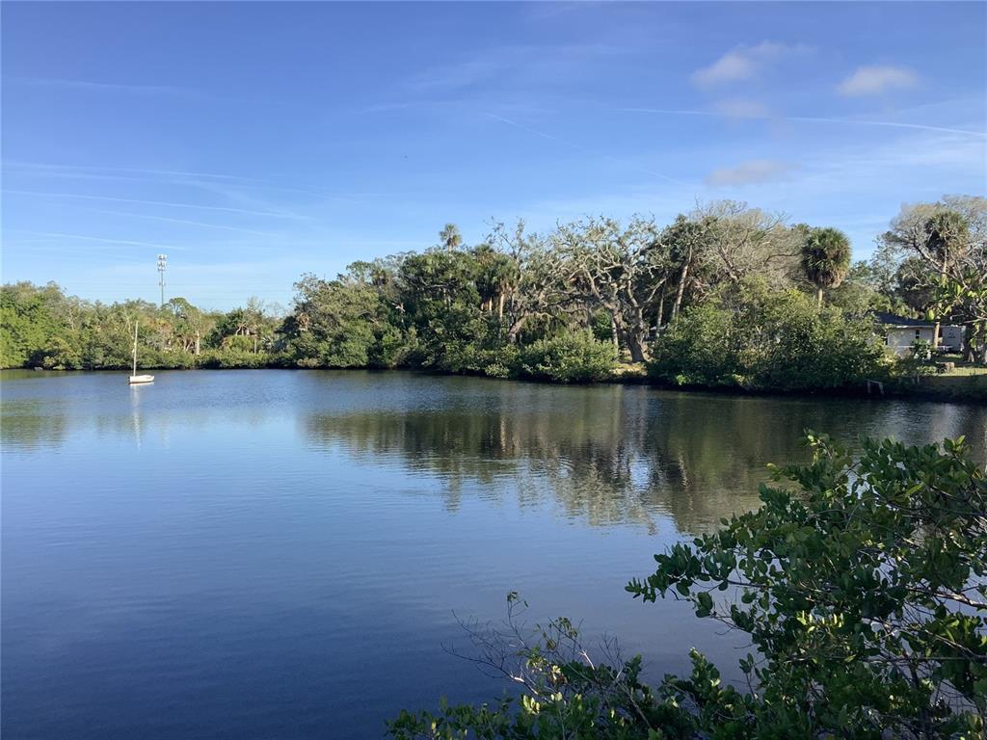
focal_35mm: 31
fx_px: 884
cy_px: 370
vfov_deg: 45.4
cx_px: 494
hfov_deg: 58.4
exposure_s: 1/1031
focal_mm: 3.3
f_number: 2.4
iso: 25
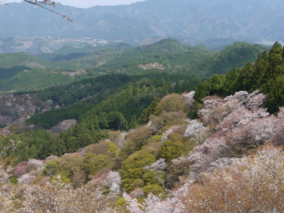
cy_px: 143
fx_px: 615
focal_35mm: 75
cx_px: 110
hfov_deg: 25.9
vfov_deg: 19.6
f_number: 8
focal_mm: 26
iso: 100
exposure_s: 1/250
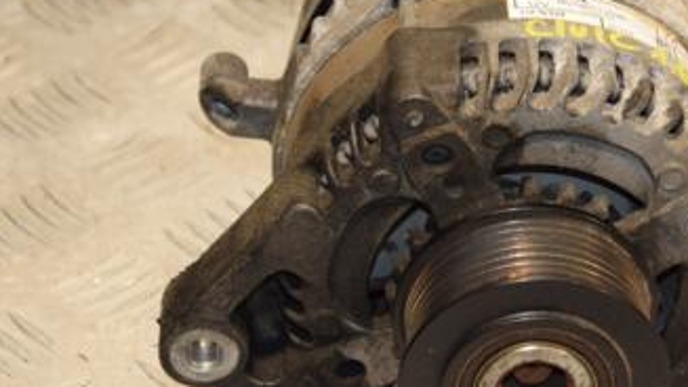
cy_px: 158
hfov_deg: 12.0
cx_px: 524
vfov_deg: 6.8
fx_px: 3266
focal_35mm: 179
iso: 800
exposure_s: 1/125
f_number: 5.3
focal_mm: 62
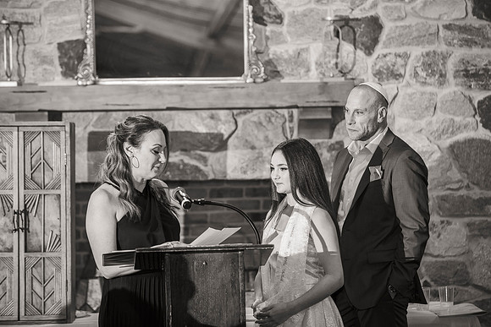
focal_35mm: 125
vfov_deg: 10.9
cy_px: 160
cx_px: 254
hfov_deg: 16.3
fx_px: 1710
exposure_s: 1/125
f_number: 2.8
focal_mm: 120
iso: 800
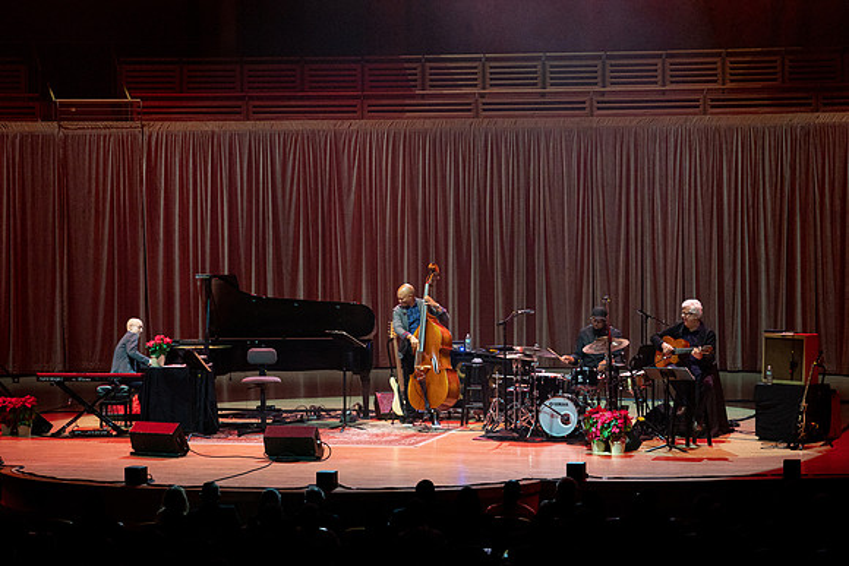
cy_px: 248
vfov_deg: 12.5
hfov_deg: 18.6
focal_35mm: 110
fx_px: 2589
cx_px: 387
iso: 2500
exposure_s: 1/250
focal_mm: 97
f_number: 5.6
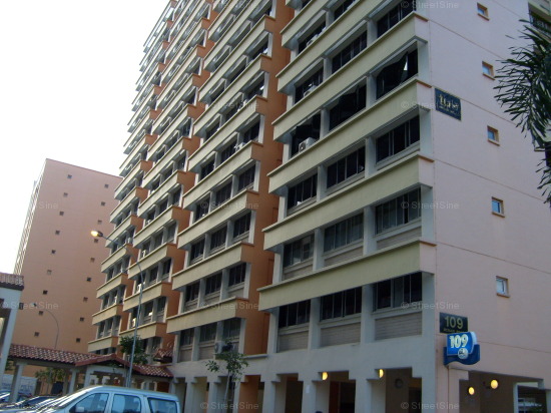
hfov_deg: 52.6
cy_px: 206
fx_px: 557
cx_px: 276
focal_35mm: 35
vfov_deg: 40.7
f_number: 2.8
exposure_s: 1/90
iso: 80
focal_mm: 5.8
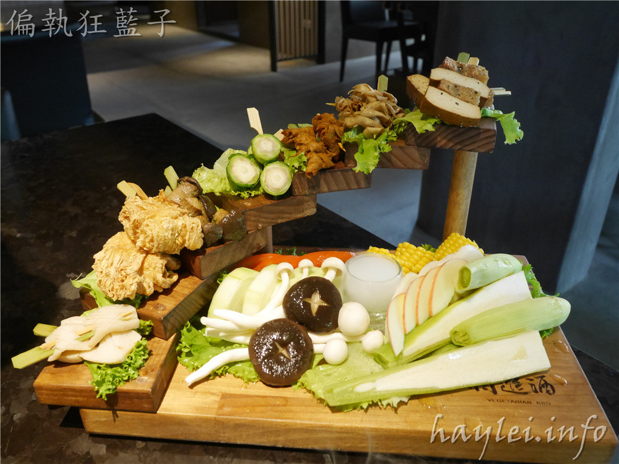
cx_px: 310
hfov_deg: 60.0
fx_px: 536
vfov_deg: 46.8
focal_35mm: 30
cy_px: 232
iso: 2000
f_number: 4
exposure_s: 1/60
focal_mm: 15
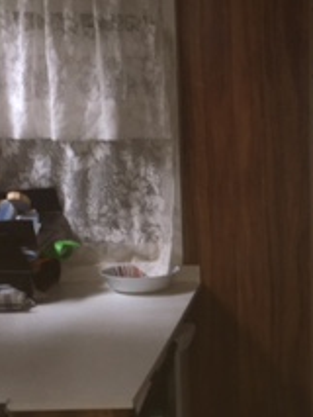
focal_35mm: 87
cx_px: 436
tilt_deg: -11.5
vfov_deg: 22.4
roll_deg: -1.8
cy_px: 294
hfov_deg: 15.9
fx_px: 1048
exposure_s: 1/25
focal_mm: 4.15
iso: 40
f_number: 2.2
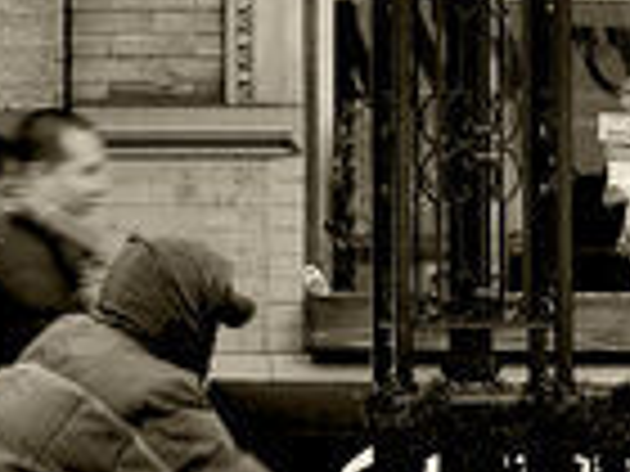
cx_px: -490
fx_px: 5243
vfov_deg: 5.2
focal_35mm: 288
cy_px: 126
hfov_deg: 6.7
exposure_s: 1/30
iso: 200
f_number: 8
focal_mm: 31
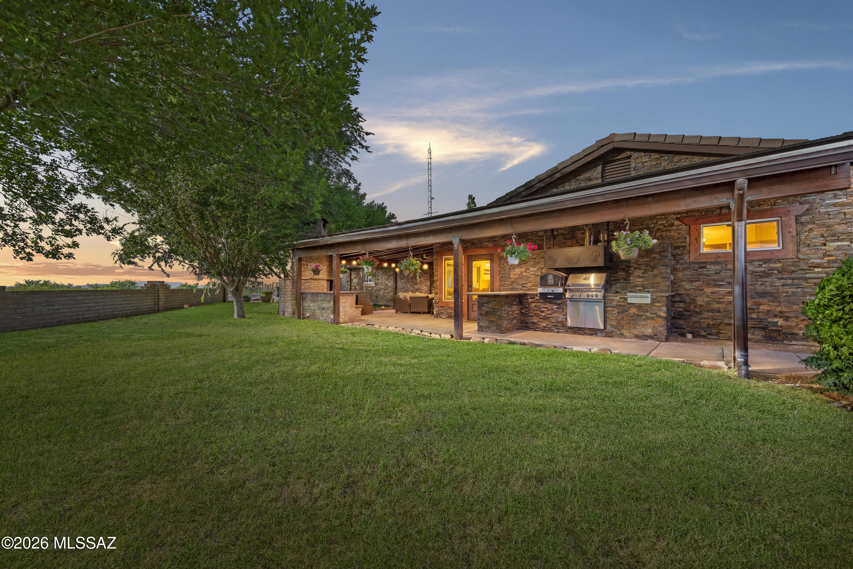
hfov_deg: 104.2
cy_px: 284
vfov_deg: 81.2
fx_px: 332
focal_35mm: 14
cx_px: 426
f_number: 9
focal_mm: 14
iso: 250
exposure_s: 1/200
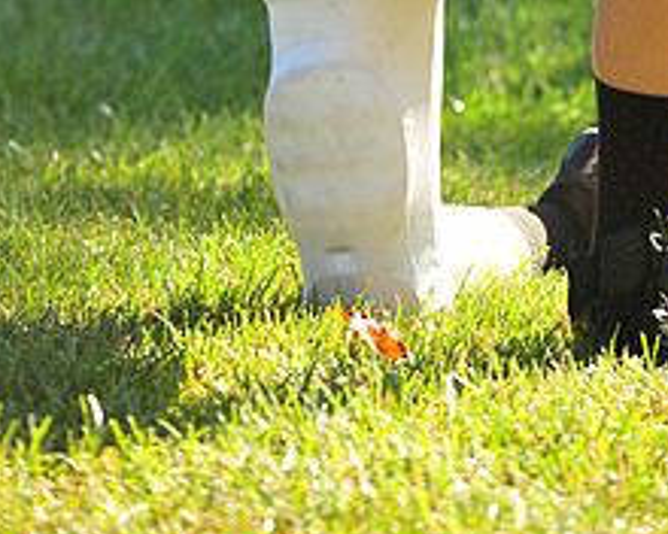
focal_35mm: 384
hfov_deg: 5.0
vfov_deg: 4.0
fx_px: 7592
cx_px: 425
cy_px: -337
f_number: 4.5
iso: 200
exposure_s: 1/320
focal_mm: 155
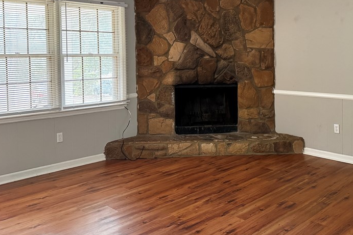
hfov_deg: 51.1
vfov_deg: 35.4
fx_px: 363
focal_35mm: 37
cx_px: 231
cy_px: 68
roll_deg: +1.6
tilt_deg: -3.1
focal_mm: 6.76
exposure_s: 1/60
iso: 800
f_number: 1.78
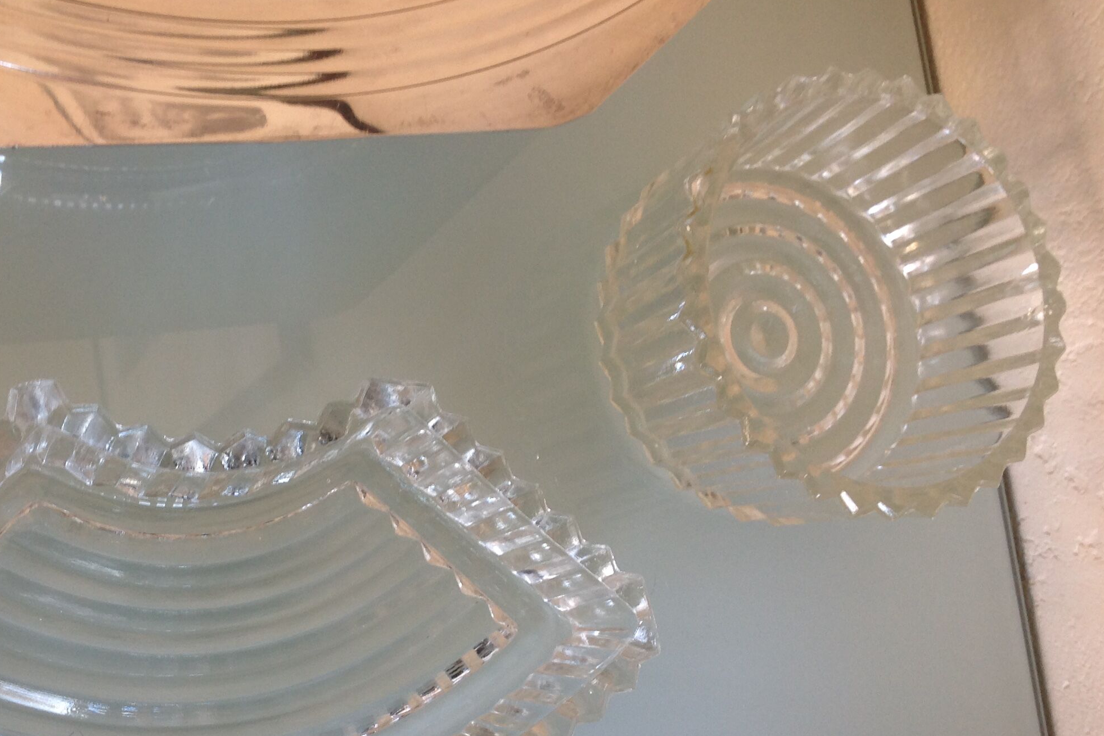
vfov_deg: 27.8
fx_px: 1472
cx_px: 399
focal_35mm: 48
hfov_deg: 40.8
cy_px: 520
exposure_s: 1/17
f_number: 2.4
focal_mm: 4.28
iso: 50
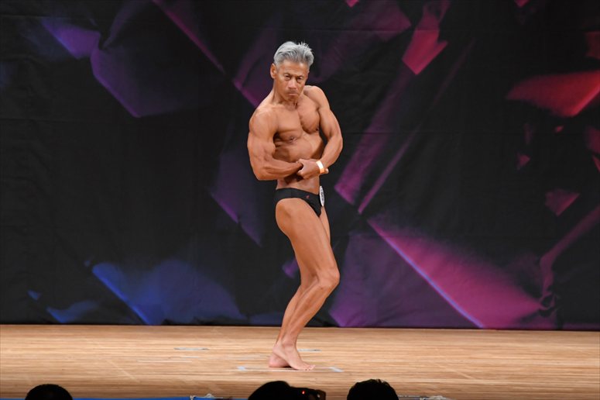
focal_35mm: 285
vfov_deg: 4.8
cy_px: 200
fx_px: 4748
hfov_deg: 7.2
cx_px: 300
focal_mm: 190
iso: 3200
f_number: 5.6
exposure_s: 1/400
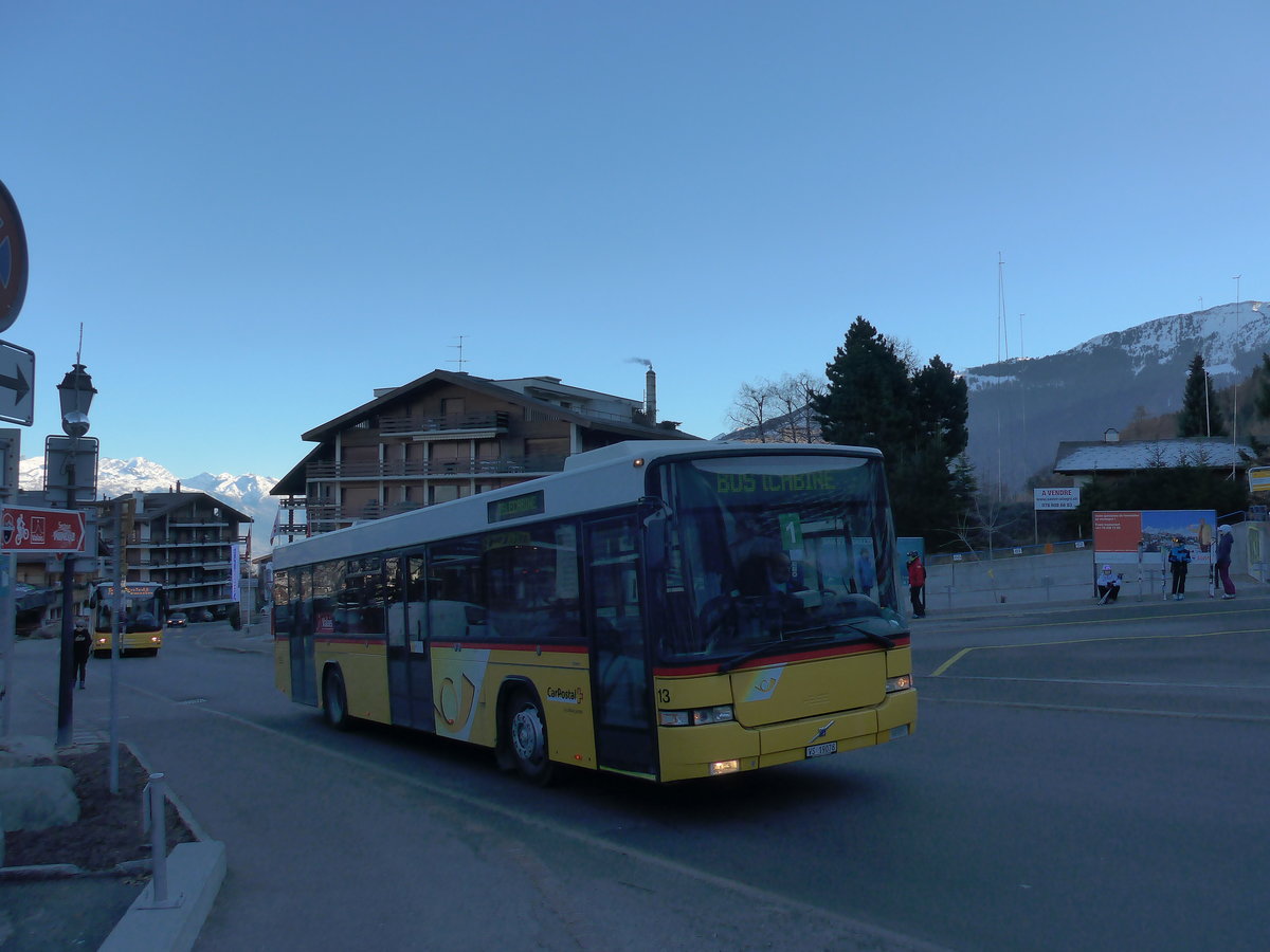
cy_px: 476
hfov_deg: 61.7
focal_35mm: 29
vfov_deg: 48.2
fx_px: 1064
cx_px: 635
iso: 160
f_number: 3.5
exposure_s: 1/800
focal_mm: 6
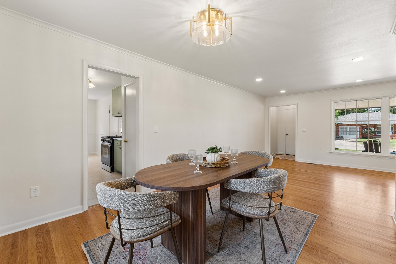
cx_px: 198
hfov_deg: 100.4
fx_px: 165
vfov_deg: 77.3
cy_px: 132
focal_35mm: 15
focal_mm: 10
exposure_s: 1/80
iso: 200
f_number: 8
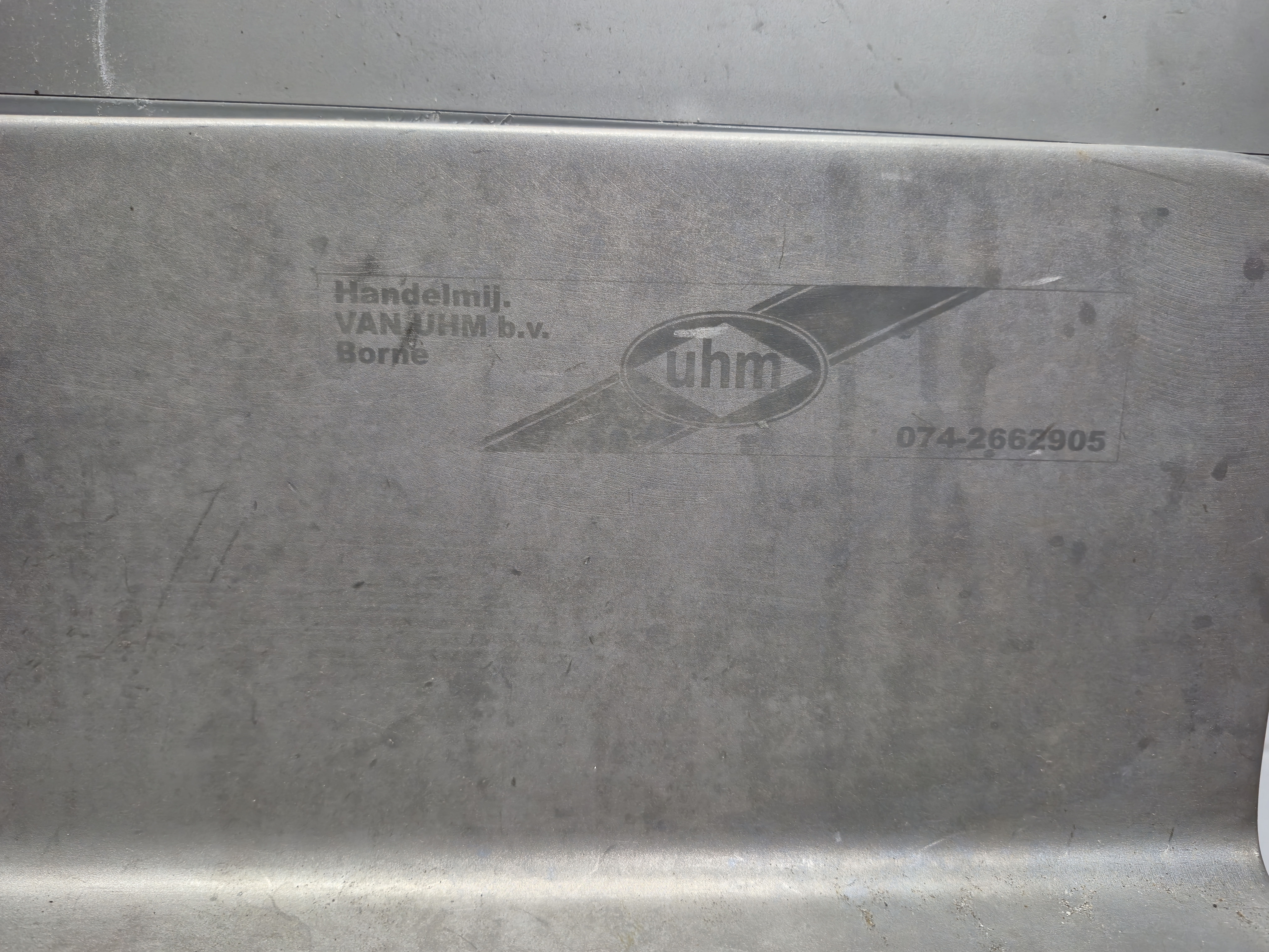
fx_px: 843
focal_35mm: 23
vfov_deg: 58.9
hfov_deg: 73.9
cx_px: 634
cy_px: 476
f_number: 1.8
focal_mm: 5.4
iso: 250
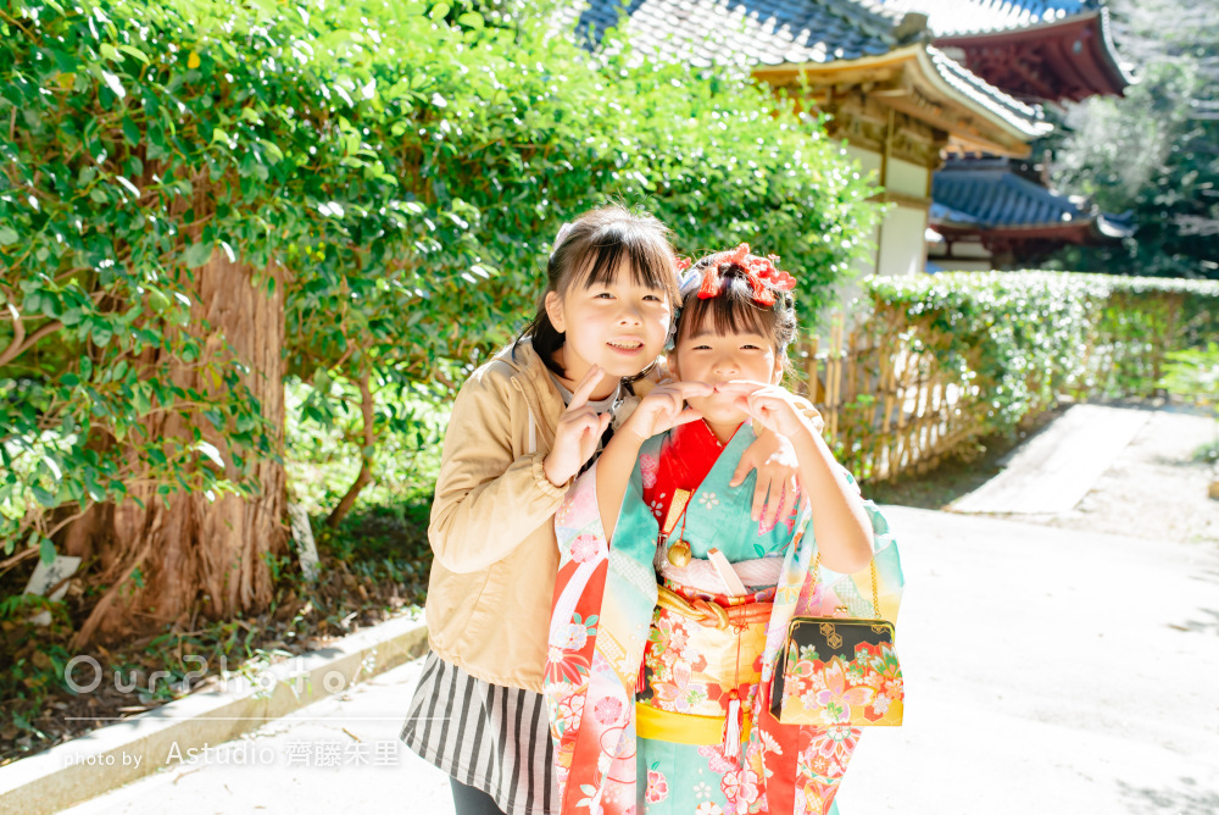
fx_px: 1186
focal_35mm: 35
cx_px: 610
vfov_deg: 37.9
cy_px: 408
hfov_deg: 54.4
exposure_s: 1/200
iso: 100
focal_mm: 35
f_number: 4.5
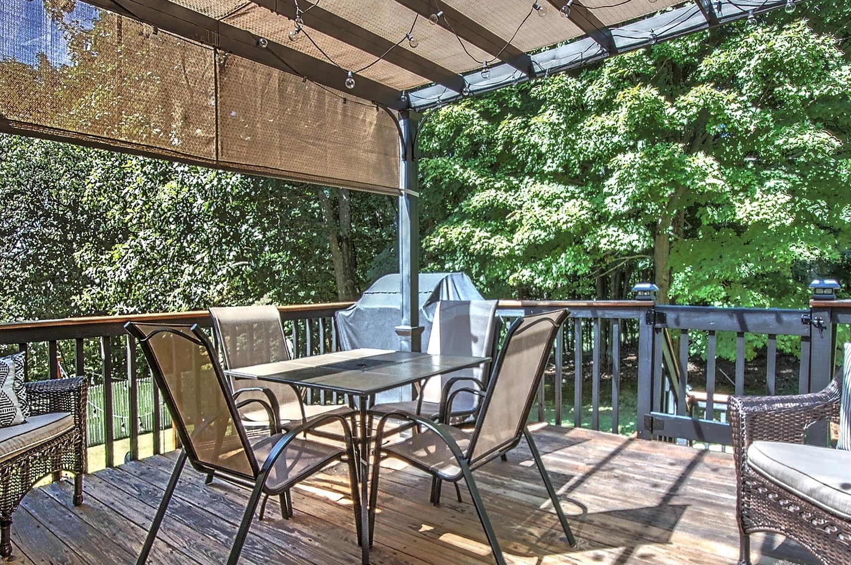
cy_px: 309
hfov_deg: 90.1
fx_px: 425
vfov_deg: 67.1
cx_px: 430
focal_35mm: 18
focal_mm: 10
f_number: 22
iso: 400
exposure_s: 1/30
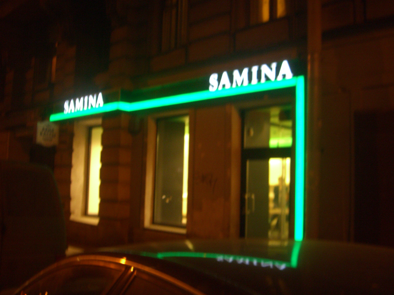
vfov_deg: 37.7
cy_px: 148
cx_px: 197
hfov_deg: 49.0
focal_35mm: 38
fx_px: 433
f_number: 2.8
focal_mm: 7.9
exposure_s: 1/20
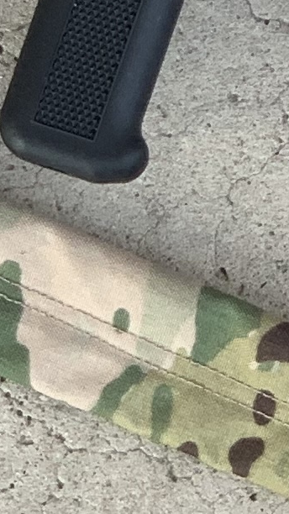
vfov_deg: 5.7
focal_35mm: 373
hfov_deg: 3.2
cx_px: 502
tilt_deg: -77.9
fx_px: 5084
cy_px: -190
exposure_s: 1/122
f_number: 2.4
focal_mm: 6
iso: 25
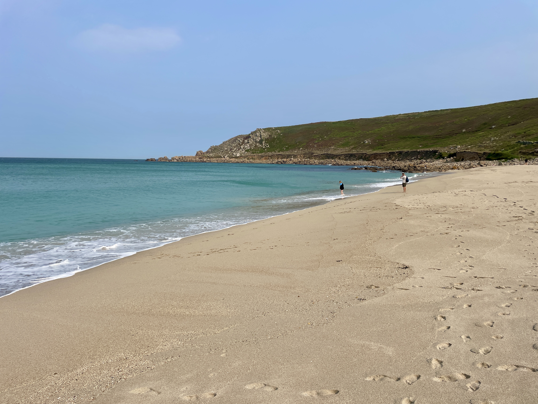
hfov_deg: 67.3
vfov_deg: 53.1
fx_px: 404
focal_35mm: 26
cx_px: 269
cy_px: 202
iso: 32
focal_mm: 4.2
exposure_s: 1/5051
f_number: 1.6
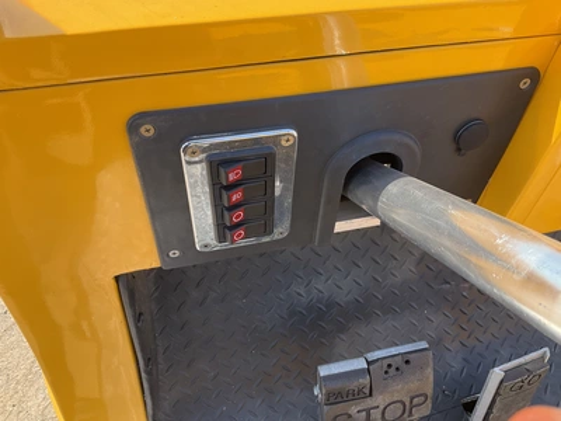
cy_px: 210
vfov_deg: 48.2
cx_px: 280
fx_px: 470
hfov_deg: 61.7
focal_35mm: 29
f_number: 1.8
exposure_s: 1/312
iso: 25
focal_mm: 3
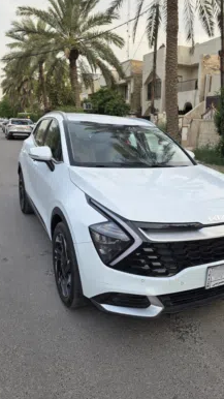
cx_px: 143
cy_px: 198
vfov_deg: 71.9
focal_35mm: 26
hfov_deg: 43.9
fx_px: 275
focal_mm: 6.3
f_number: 1.7
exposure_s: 1/182
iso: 32
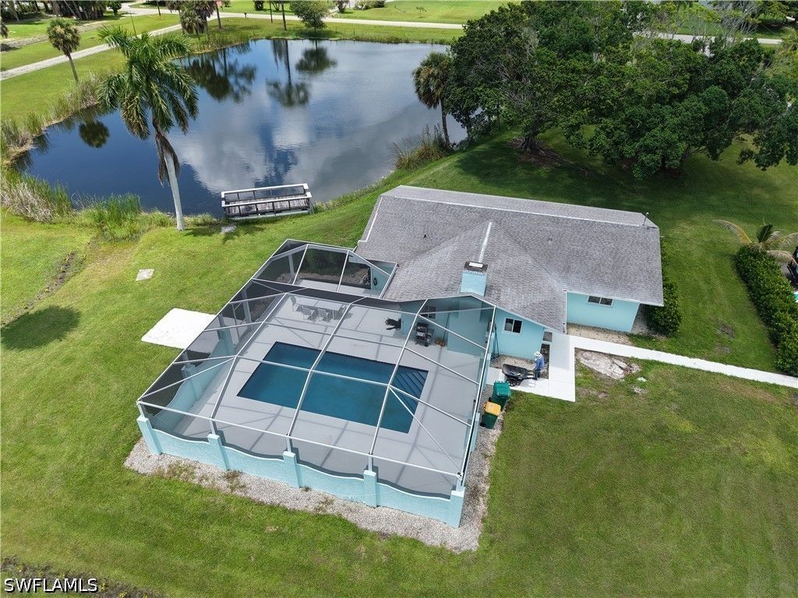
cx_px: 399
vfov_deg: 56.8
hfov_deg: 71.6
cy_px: 299
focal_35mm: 24
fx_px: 553
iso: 100
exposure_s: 1/1600
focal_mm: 8.67
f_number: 1.8
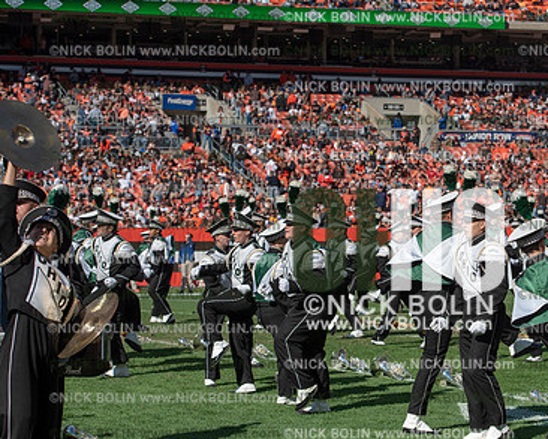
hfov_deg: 18.4
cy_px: 260
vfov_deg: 14.8
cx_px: 398
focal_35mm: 104
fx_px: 1687
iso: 400
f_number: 5
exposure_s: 1/4000
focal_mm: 70
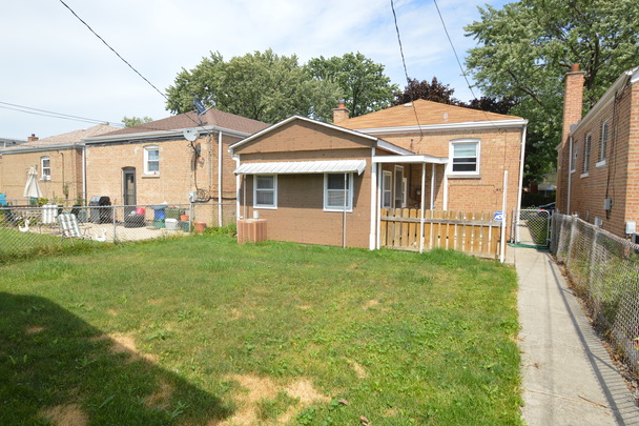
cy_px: 217
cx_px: 305
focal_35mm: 21
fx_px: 364
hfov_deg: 82.5
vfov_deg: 60.6
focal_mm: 13
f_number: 9
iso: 100
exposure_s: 1/200
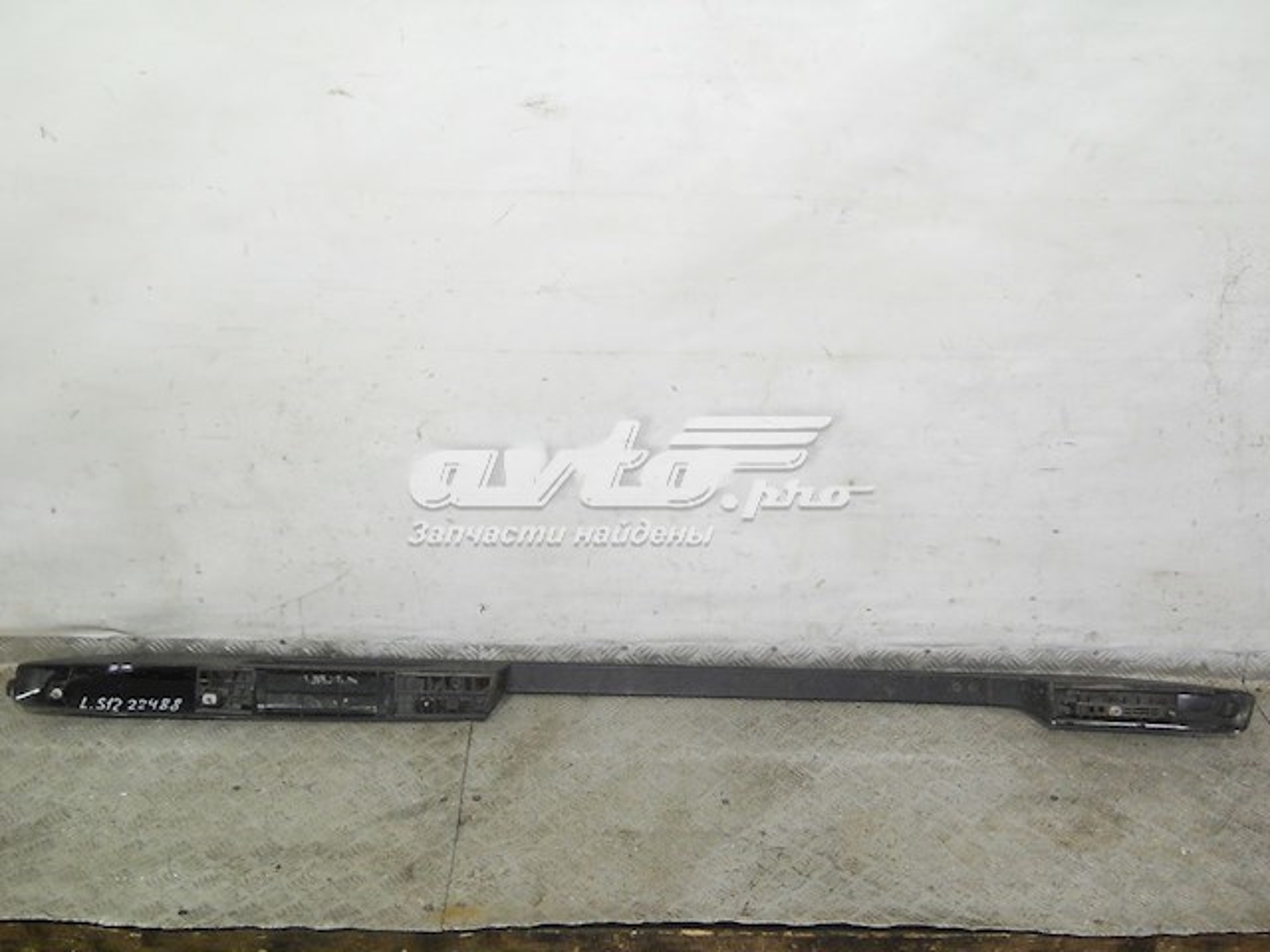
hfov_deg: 45.8
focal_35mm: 41
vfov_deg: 35.1
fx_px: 1504
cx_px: 635
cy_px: 476
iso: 125
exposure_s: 1/30
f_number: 3.1
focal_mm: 6.72
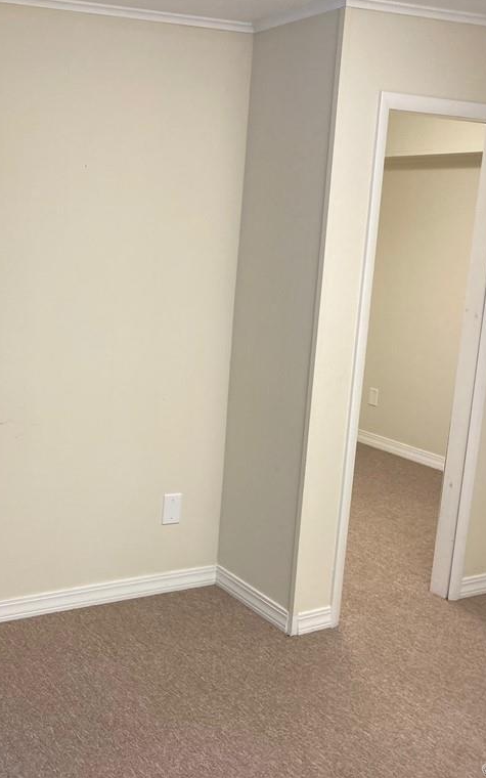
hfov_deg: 31.3
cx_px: 105
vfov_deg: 49.3
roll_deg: -3.4
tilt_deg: -11.1
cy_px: 386
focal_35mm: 40
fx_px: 848
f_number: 1.8
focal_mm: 3.99
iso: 100
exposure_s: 1/60
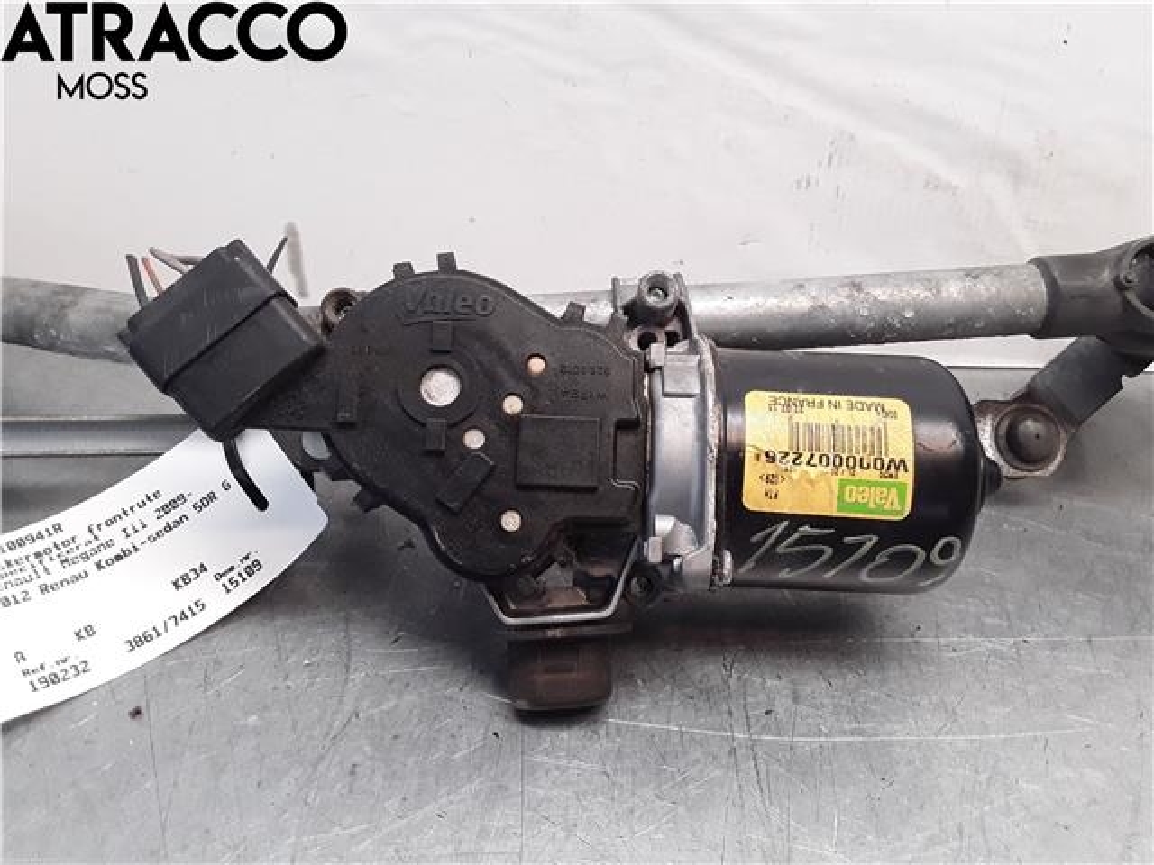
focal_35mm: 28
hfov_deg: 63.4
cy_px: 432
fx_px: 933
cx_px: 577
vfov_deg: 49.7
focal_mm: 2.91
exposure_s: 1/103
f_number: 1.9
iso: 100
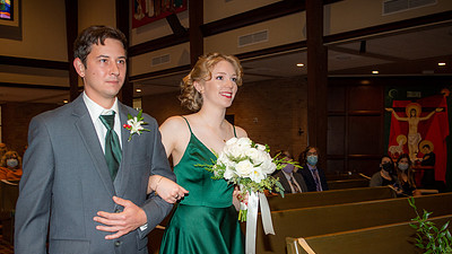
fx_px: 527
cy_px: 164
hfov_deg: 46.4
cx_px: 219
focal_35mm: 44
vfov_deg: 27.0
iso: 1250
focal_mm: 29
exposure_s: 1/160
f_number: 5.6
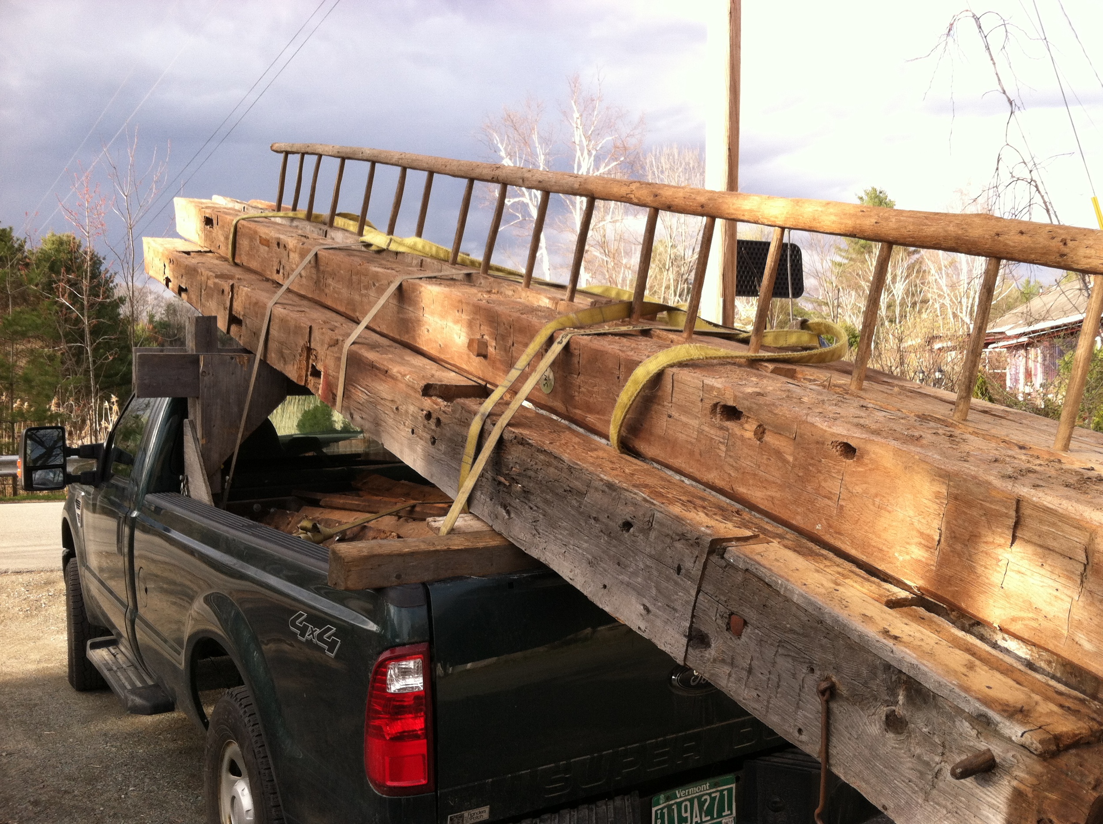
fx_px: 1114
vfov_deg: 40.6
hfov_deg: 52.7
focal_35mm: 35
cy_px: 412
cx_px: 552
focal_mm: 3.85
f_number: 2.8
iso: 80
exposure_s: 1/242
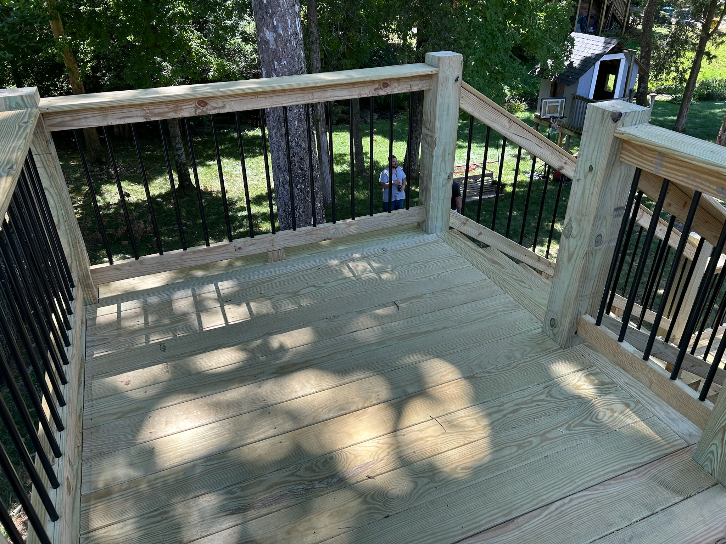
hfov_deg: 67.3
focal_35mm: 26
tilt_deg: -28.3
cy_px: 272
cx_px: 363
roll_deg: +1.1
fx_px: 545
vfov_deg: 53.1
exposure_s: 1/654
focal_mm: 5.7
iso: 50
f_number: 1.5
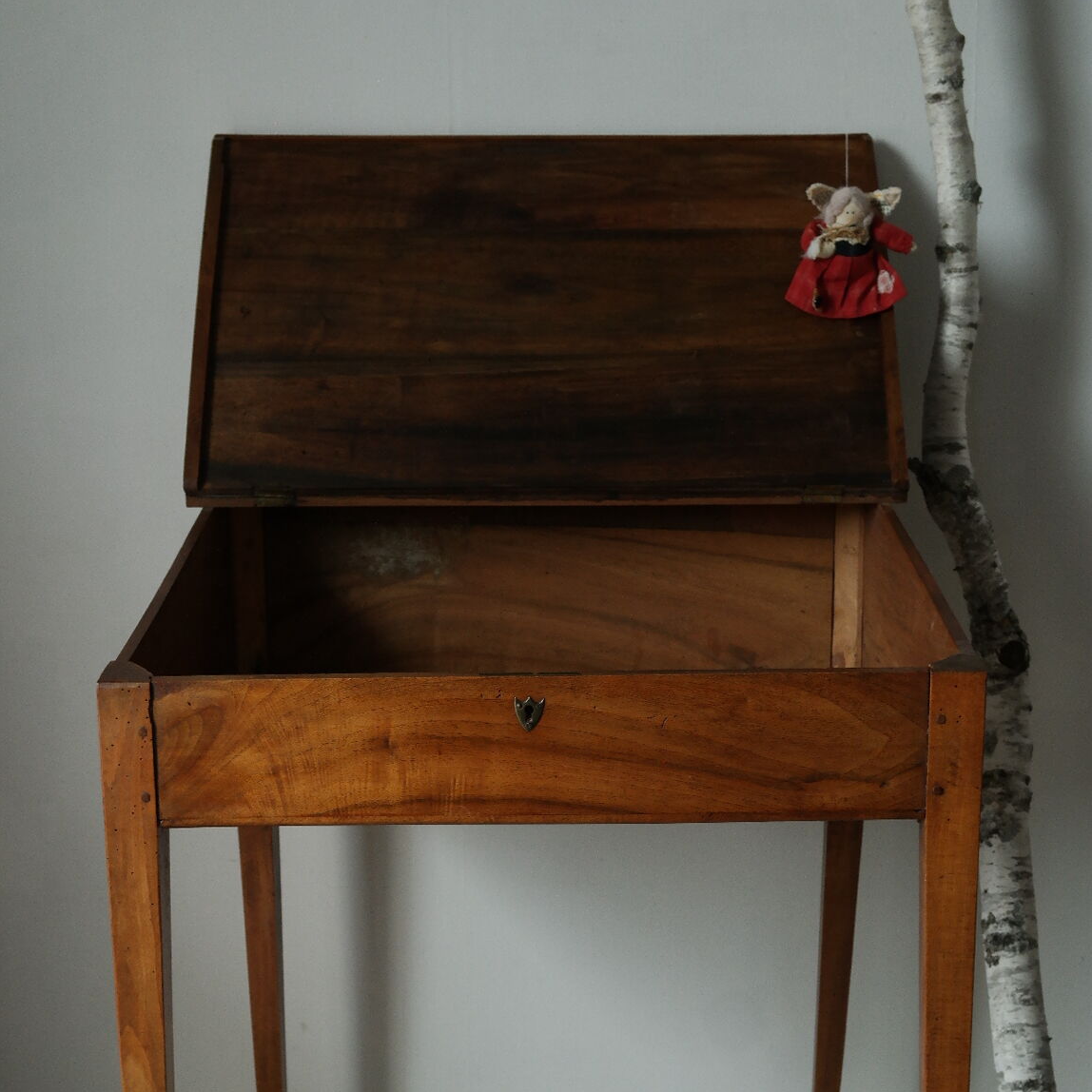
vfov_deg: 30.9
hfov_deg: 31.1
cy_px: 729
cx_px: 546
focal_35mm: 55
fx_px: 1963
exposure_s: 1/50
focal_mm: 28
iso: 800
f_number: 5.6
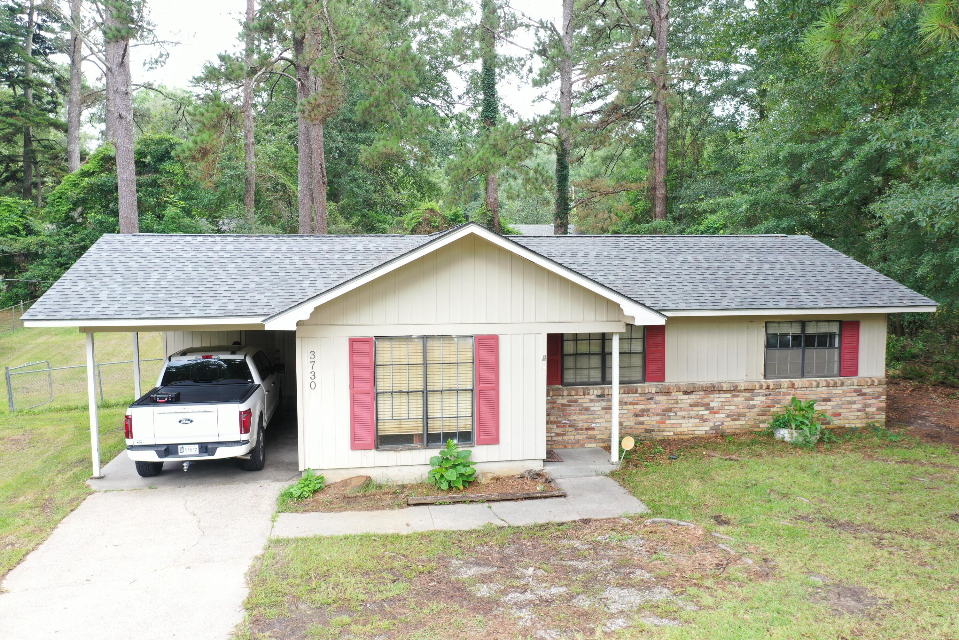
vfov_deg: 46.4
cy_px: 320
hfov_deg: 65.5
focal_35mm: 28
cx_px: 480
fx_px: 746
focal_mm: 10.26
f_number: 3.5
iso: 100
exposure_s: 1/50
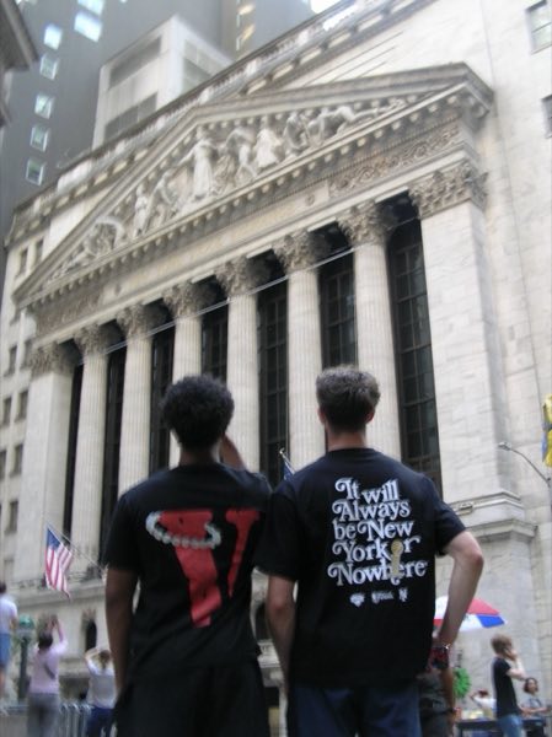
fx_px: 767
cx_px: 276
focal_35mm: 36
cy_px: 368
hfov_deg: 39.6
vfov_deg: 51.4
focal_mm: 6
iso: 50
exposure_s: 1/31.2
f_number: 2.7
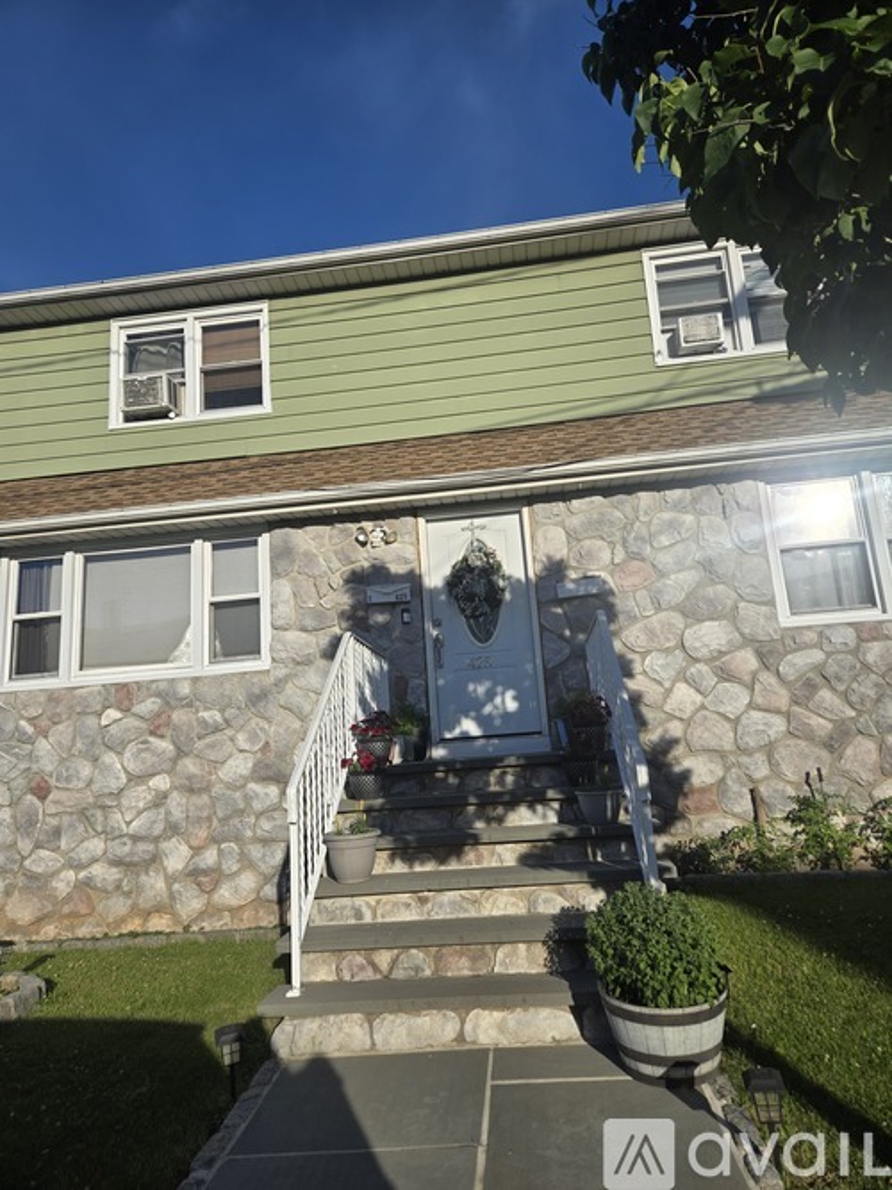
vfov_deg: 73.9
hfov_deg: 58.9
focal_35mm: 23
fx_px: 790
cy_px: 595
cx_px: 446
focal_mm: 5.4
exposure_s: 1/2524
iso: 25
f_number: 1.8
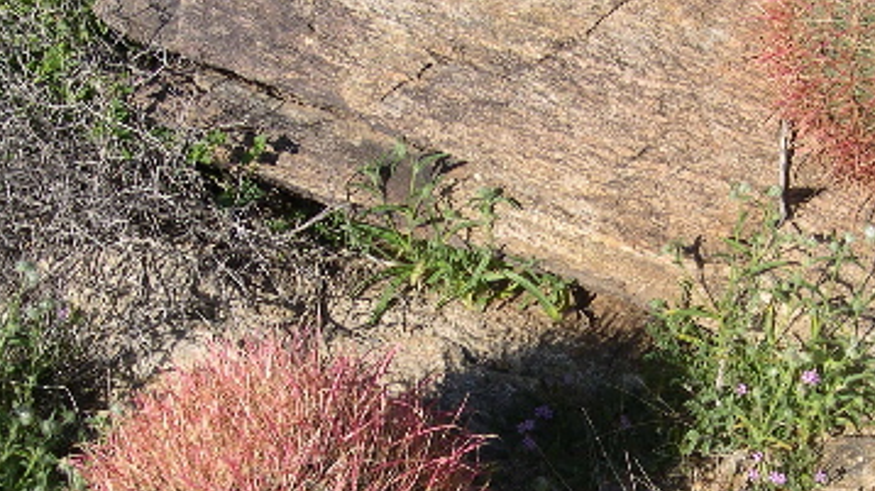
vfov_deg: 16.2
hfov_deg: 28.5
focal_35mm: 74
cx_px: 518
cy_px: 335
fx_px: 1716
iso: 100
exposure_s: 1/208
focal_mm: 8
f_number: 7.6
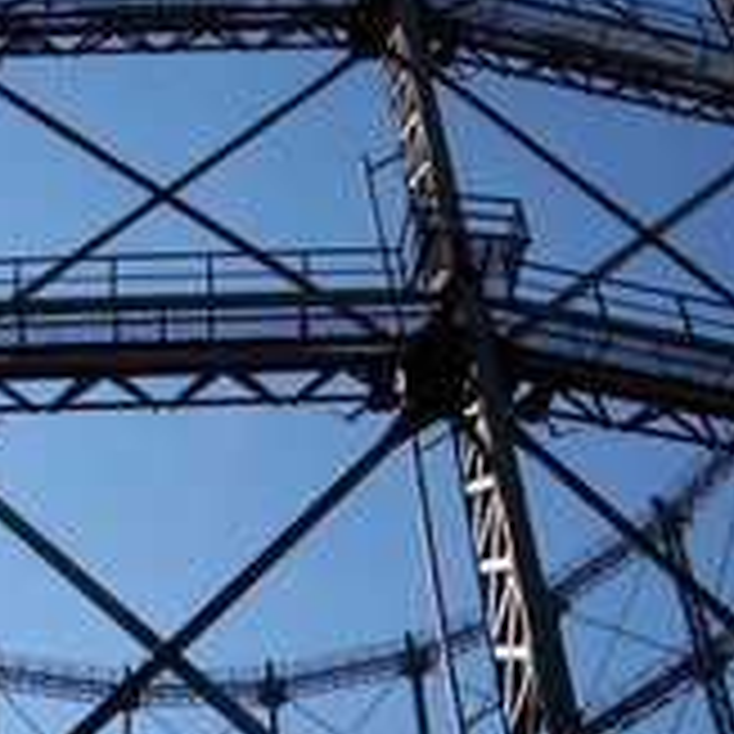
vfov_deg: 23.0
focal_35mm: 74
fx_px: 1775
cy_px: 590
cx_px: 207
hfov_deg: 23.2
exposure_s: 1/1000
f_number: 4.8
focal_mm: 8
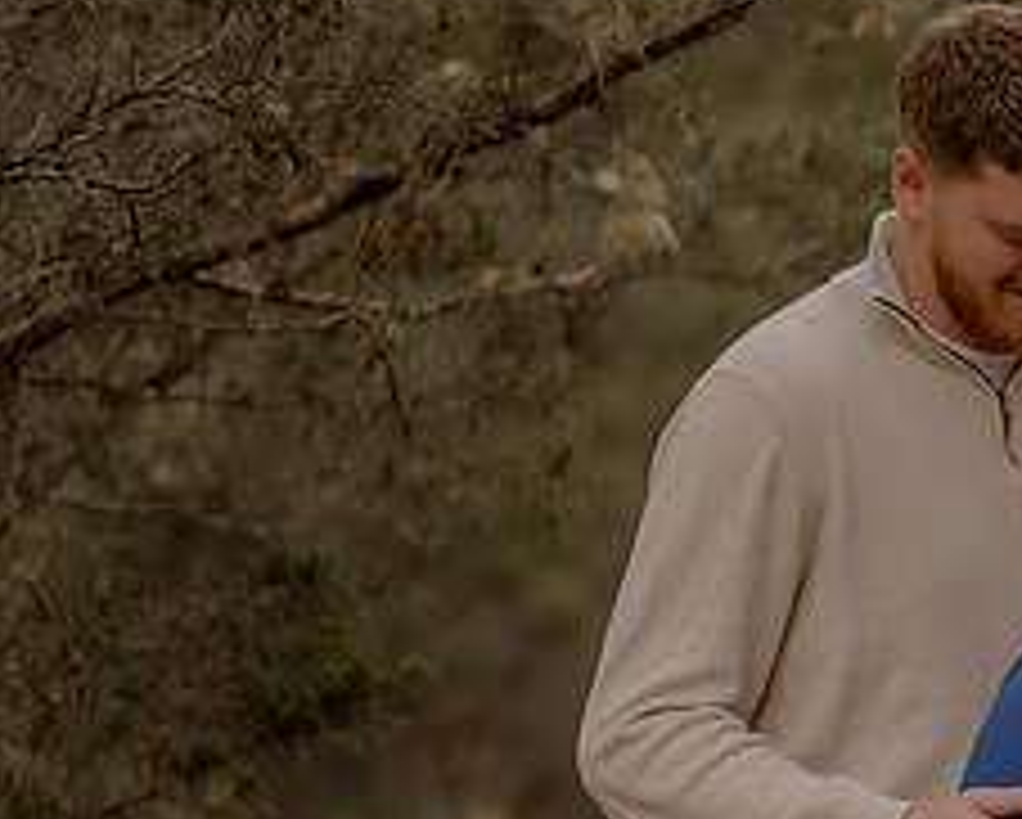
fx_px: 9203
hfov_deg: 6.3
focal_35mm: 304
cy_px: 729
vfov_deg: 5.1
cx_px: 1085
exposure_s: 1/1000
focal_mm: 85
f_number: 1.4
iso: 200
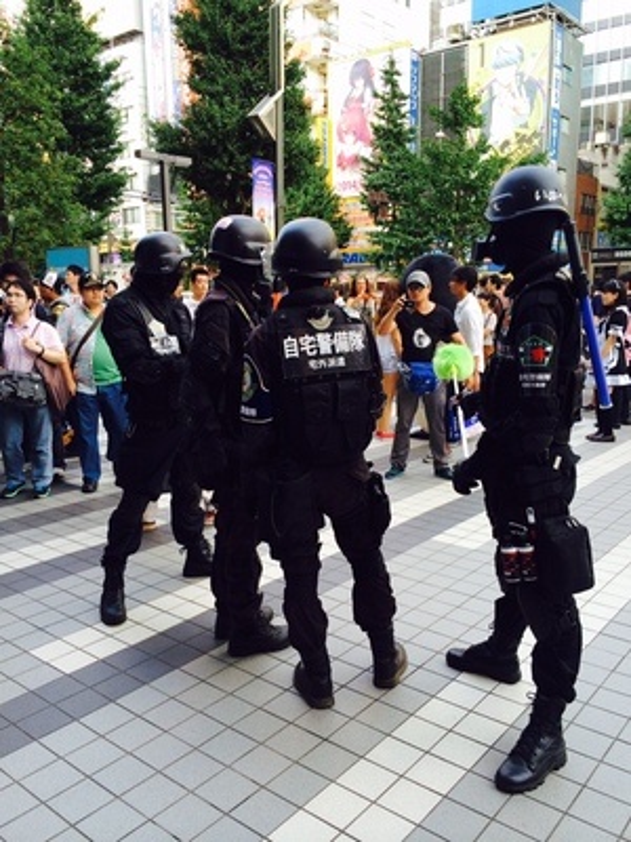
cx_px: 316
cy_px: 421
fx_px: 729
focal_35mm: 30
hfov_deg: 46.8
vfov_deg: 60.0
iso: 40
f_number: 2.2
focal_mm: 4.12
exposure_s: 1/120
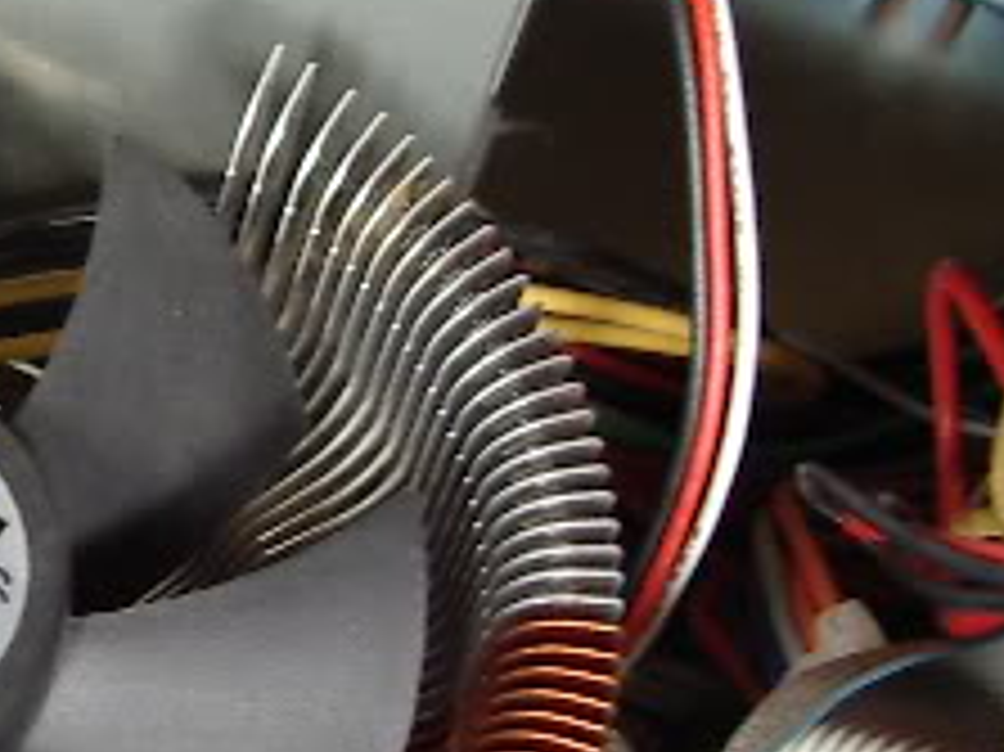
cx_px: -275
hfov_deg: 17.1
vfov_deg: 13.6
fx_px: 3160
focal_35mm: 109
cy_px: 329
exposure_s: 1/40
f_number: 2.6
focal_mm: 5.8
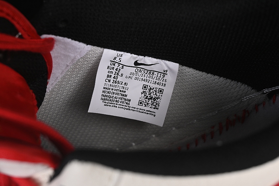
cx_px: 140
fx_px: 581
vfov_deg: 18.2
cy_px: 93
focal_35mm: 75
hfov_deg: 27.0
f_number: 7.1
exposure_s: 1/80
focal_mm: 50
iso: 160
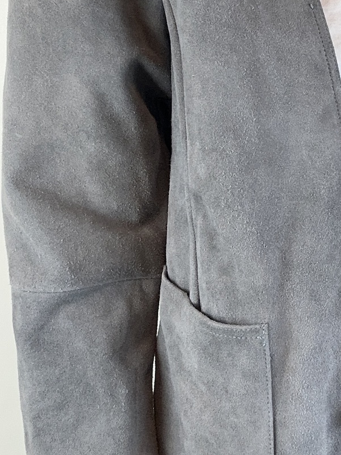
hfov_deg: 18.7
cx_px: 318
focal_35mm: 77
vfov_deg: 25.3
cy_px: 179
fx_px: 1012
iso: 32
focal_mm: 2.69
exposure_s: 1/100
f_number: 1.9
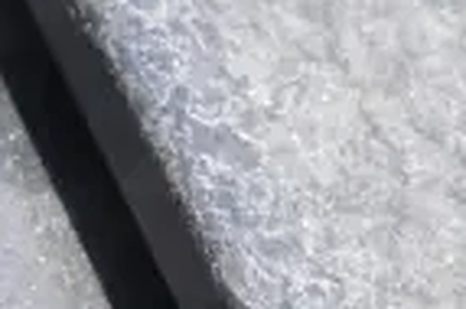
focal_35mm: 244
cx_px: 978
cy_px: 151
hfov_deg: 8.0
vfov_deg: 5.6
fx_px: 3155
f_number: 14
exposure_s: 1/800
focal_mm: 38
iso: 6400
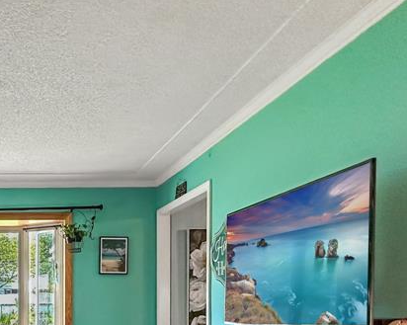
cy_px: 374
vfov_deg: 35.6
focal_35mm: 34
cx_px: 13
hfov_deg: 45.7
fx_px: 409
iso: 250
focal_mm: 2.22
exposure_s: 1/120
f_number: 2.2
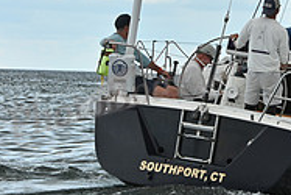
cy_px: -4
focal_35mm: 348
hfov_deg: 5.9
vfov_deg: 4.0
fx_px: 2815
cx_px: 310
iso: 250
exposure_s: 1/640
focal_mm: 112
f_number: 5
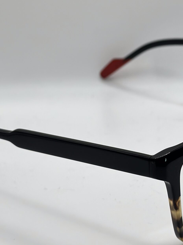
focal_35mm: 99
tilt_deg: -31.6
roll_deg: -0.1
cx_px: 126
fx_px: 698
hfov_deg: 14.9
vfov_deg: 19.8
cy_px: 88
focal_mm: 6.86
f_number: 1.78
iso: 80
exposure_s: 1/767
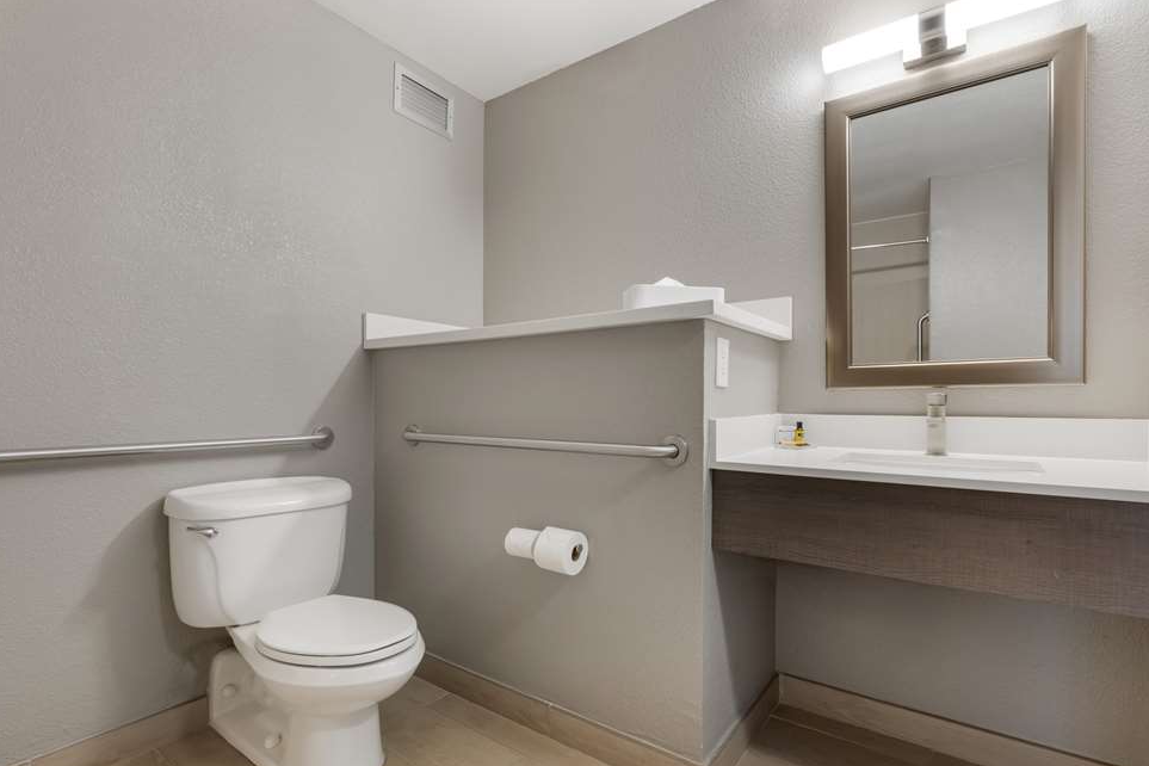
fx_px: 543
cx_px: 597
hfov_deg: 93.2
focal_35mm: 17
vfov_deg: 70.4
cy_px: 401
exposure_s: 1.6
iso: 400
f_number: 11
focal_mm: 16
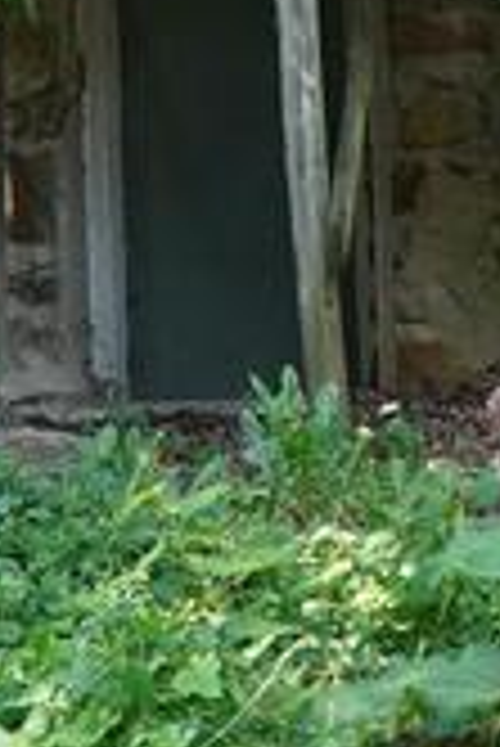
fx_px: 3555
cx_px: 514
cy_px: 0
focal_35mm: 171
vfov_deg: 11.9
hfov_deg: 8.0
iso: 2500
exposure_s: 1/320
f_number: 8
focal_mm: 37
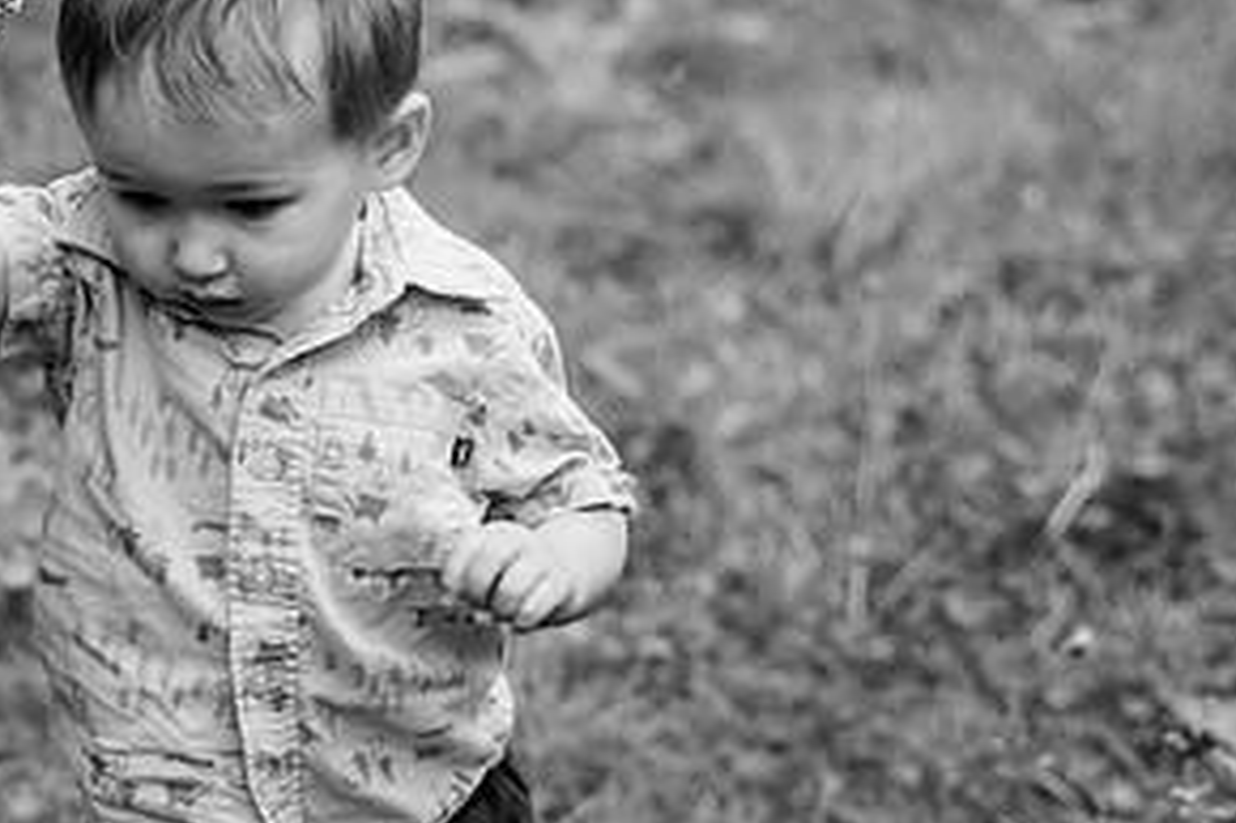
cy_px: 196
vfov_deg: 11.8
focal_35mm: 116
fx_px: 3980
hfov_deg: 17.4
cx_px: 85
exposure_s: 1/200
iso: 320
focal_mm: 58
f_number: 2.8
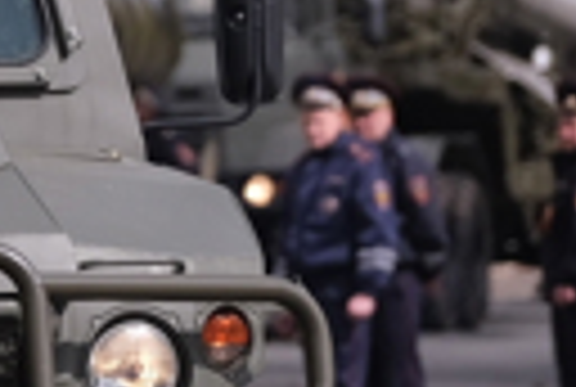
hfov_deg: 1.9
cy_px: 153
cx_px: -302
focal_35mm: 1086
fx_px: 17417
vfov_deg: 1.3
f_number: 3.2
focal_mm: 124.3
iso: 200
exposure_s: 1/3200
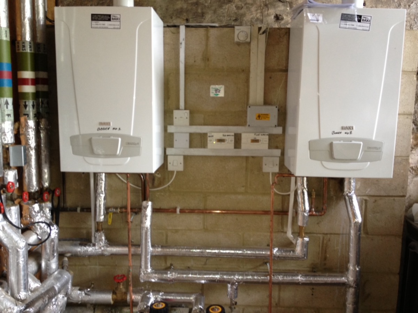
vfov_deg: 40.7
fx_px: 423
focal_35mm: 35
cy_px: 156
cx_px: 209
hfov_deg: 52.6
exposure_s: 1/20
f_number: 2.4
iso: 100
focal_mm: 4.28
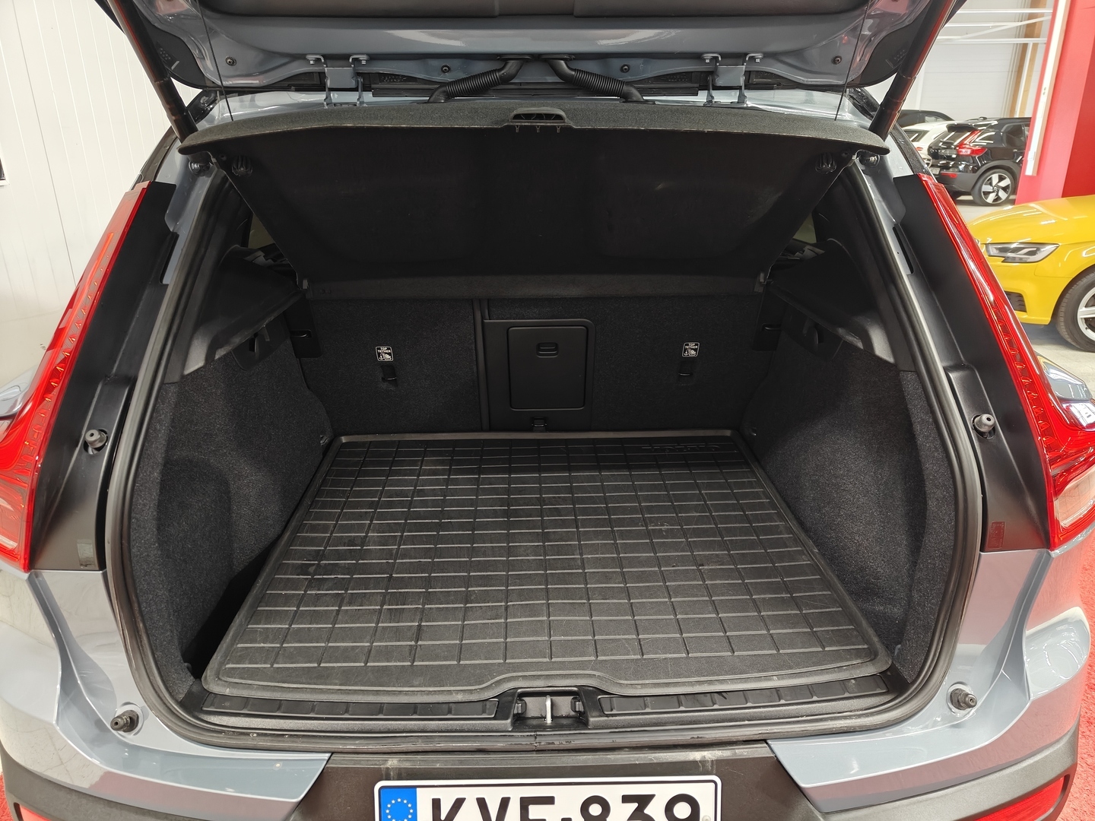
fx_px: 759
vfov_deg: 56.8
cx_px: 548
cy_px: 410
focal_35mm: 24
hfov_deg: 71.6
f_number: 1.8
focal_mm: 5.59
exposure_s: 1/50
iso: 125
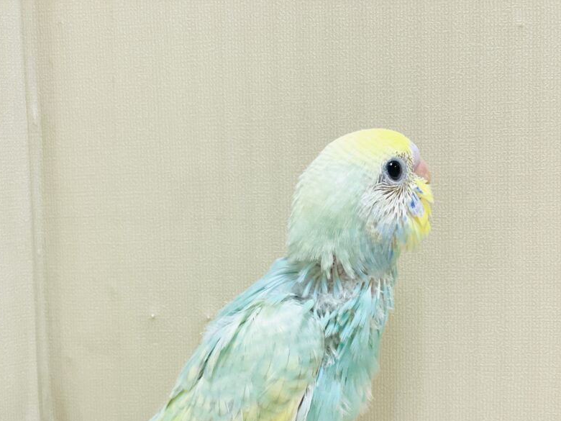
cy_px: 322
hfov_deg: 24.4
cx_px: 262
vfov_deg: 18.3
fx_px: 1297
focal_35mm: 80
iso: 100
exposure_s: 1/99
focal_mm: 6
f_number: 2
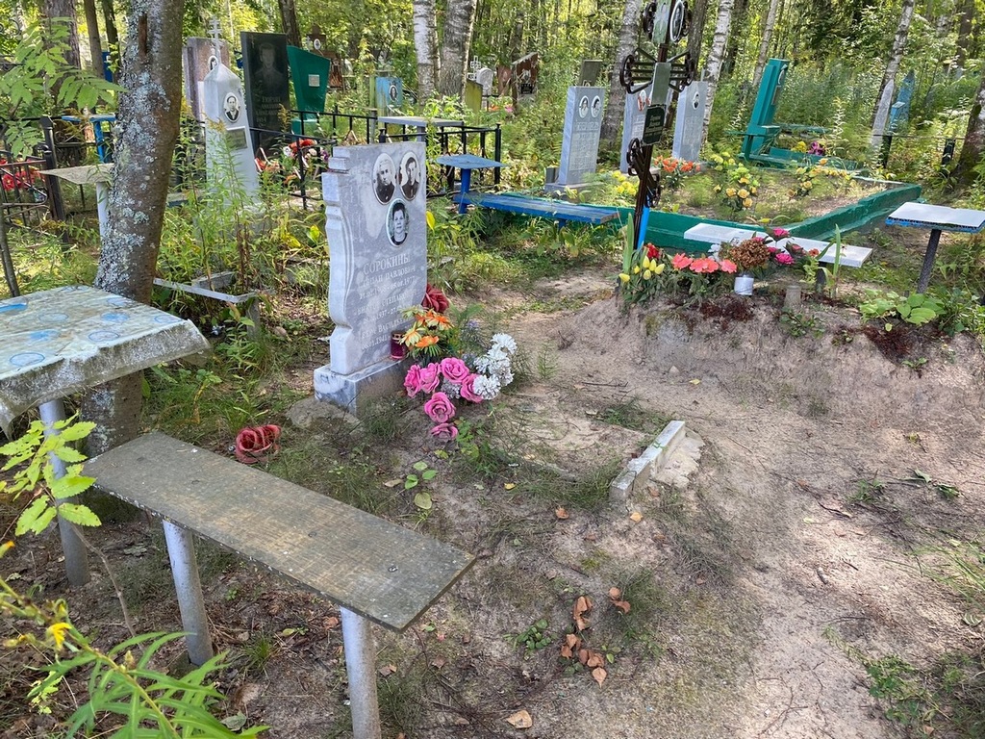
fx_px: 740
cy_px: 370
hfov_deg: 67.3
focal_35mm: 26
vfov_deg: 53.1
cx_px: 492
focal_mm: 4.25
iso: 40
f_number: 1.8
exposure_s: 1/122
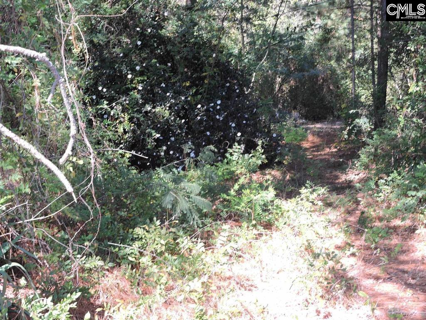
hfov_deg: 32.2
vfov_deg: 24.4
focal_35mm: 60
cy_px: 160
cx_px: 213
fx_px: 738
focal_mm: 10.7
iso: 100
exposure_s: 1/80
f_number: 4.2
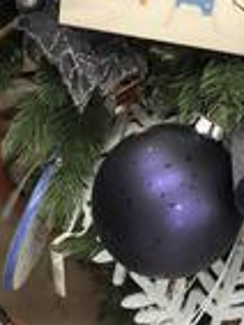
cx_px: 298
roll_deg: -17.4
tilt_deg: -35.0
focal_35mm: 129
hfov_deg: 11.3
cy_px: -7
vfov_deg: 15.0
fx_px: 1211
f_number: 2.4
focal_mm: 6
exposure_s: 1/30
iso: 125
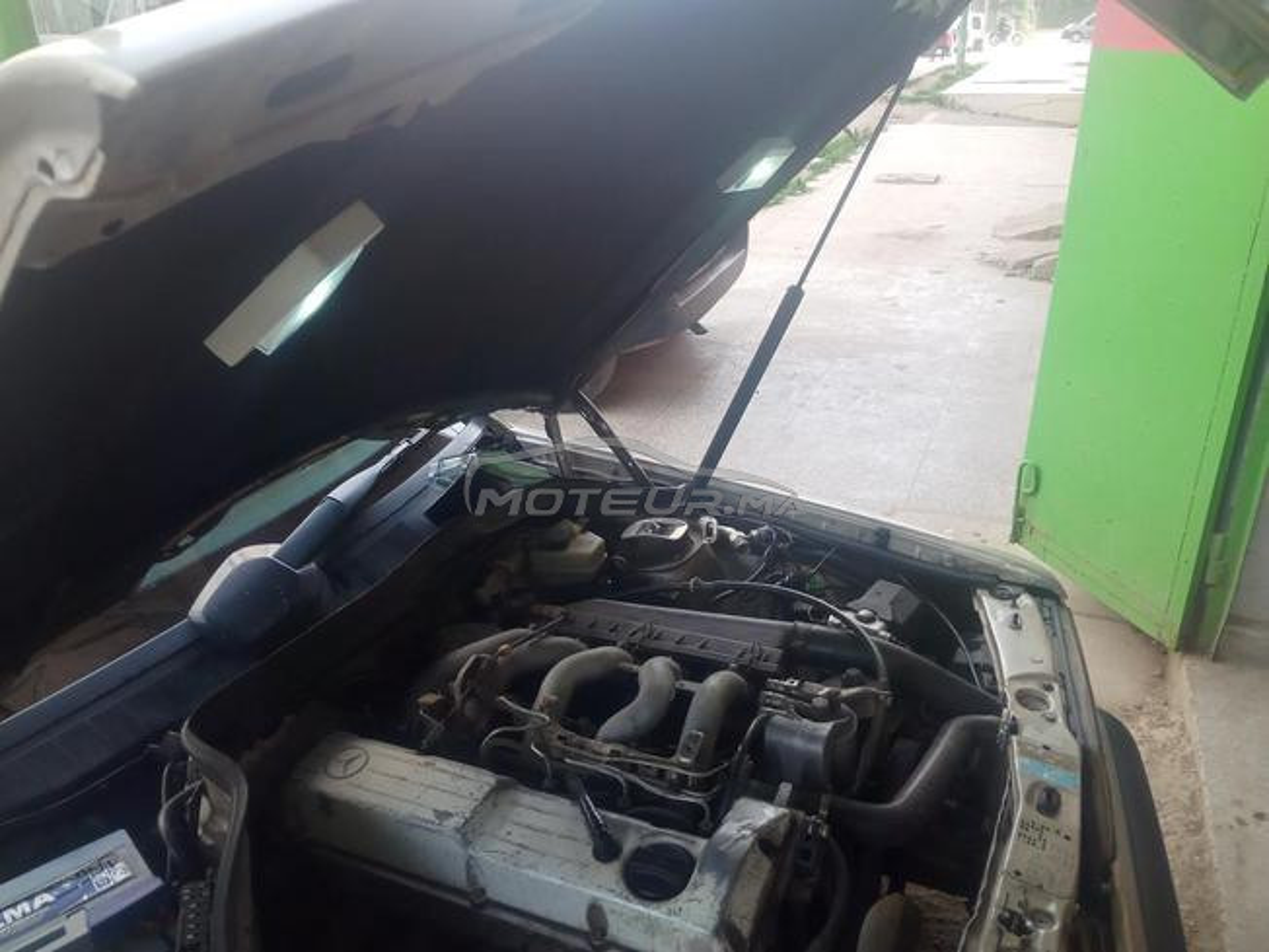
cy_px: 476
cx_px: 634
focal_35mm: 28
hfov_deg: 63.4
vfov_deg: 49.7
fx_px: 1026
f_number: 2.2
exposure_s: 1/186
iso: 116
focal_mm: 3.73
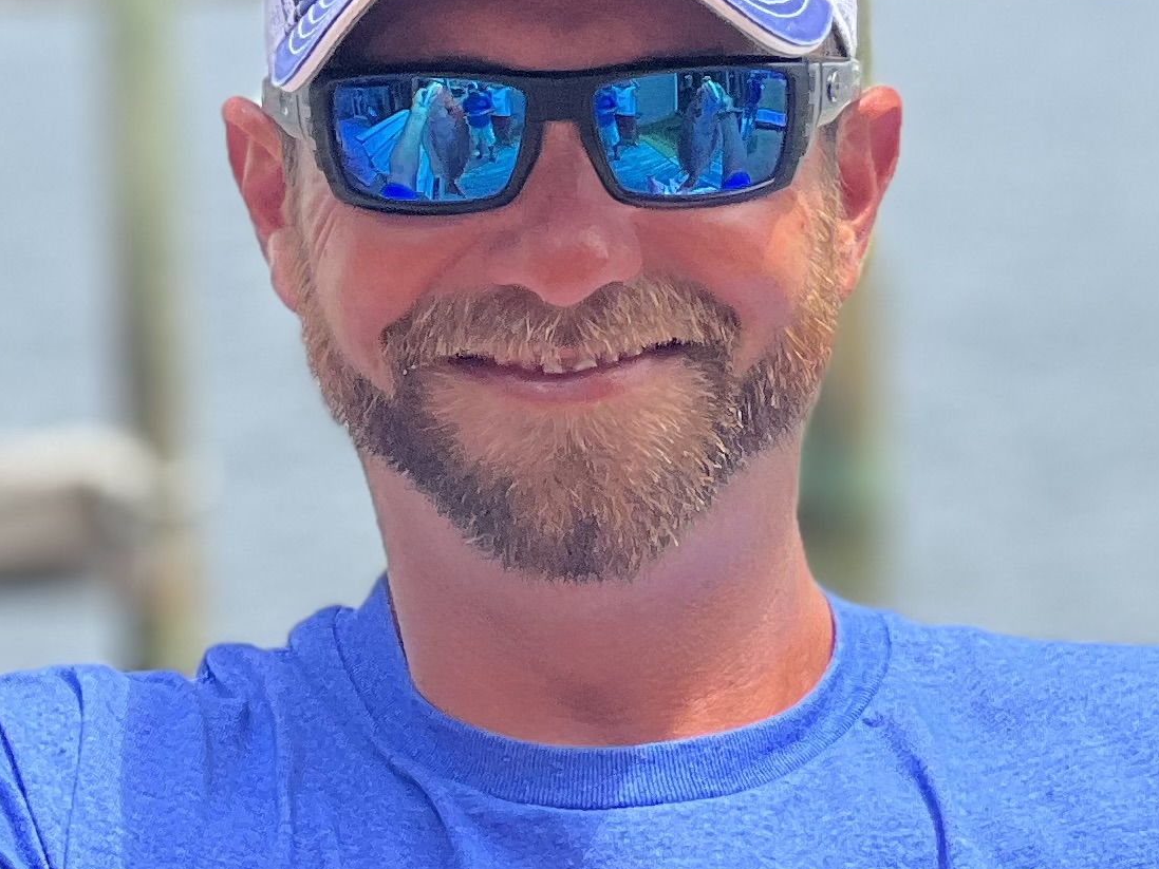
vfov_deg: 5.2
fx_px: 9476
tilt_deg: -8.2
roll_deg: +2.4
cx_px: 691
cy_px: 1129
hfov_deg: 7.0
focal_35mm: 283
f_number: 2.8
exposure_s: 1/404
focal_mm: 9
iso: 32
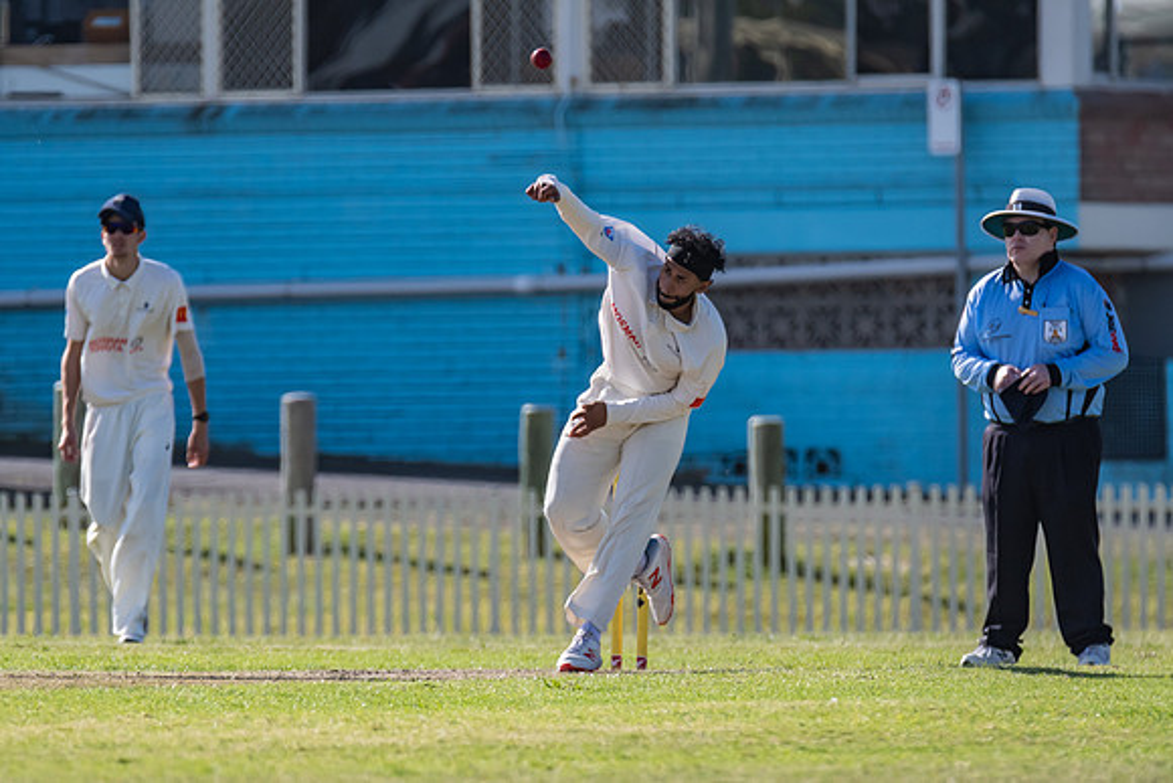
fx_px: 24756
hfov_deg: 2.7
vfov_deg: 1.8
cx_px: 580
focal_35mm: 760
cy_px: 397
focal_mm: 500
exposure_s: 1/2500
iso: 640
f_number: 7.1
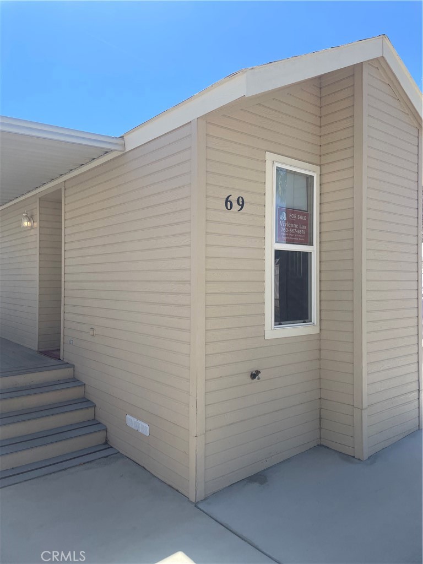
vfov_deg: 67.3
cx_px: 212
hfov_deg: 53.1
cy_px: 282
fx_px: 424
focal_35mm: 26
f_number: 1.6
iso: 50
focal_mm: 4.2
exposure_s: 1/4000
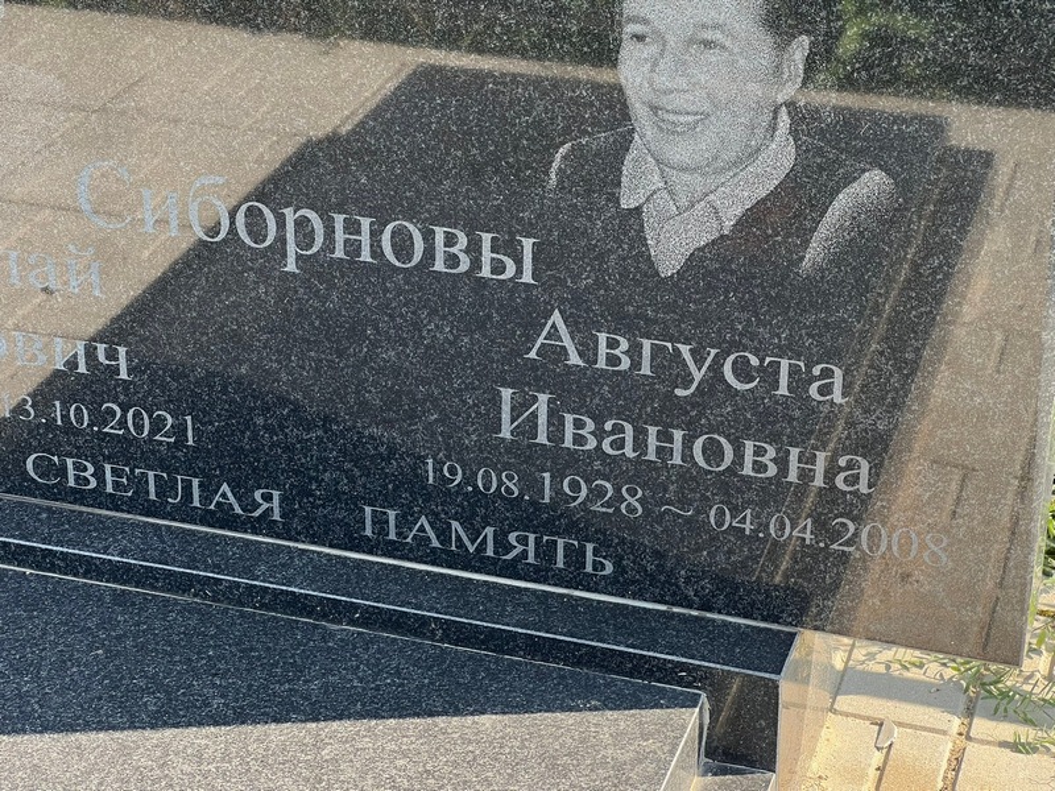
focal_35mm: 77
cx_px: 528
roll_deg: -0.1
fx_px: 2347
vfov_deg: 19.1
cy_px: 396
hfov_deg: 25.3
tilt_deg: -24.7
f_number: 2.8
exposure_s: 1/121
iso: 40
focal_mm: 9
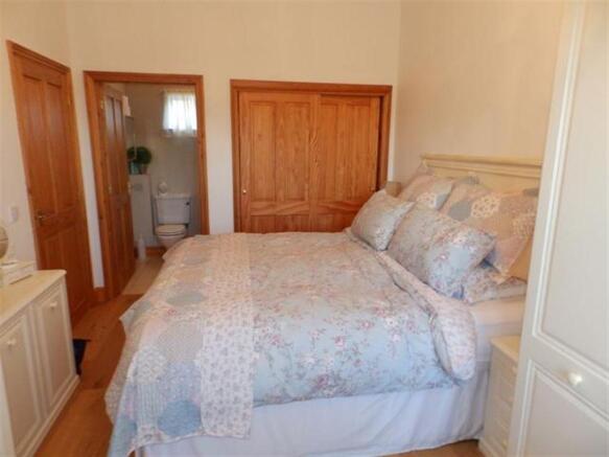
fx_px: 387
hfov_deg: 76.4
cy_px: 228
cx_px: 304
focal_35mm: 22
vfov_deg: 61.1
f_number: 3.4
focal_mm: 4
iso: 400
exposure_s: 1/30
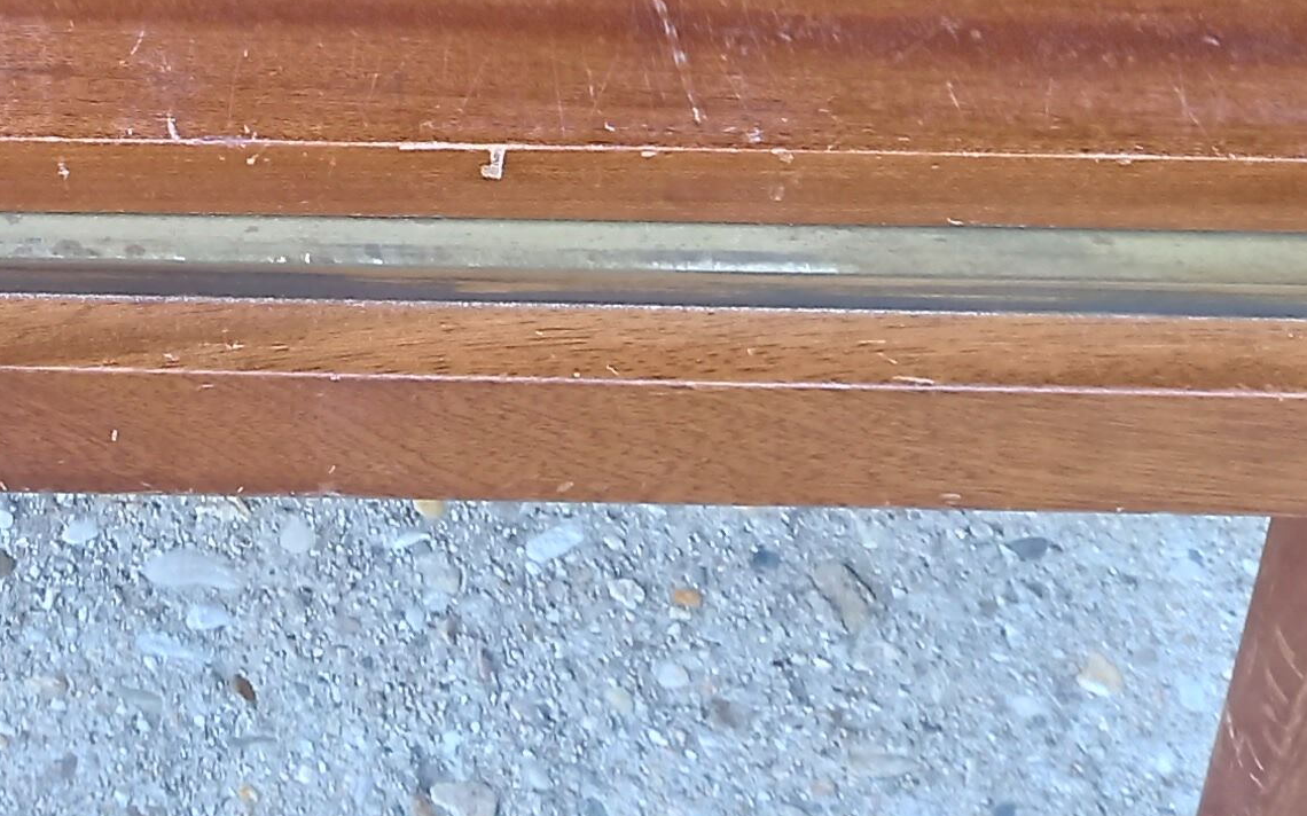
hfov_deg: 20.7
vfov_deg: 12.6
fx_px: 3312
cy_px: -750
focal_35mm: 93
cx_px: -315
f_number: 2
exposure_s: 1/50
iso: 80
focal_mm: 4.6
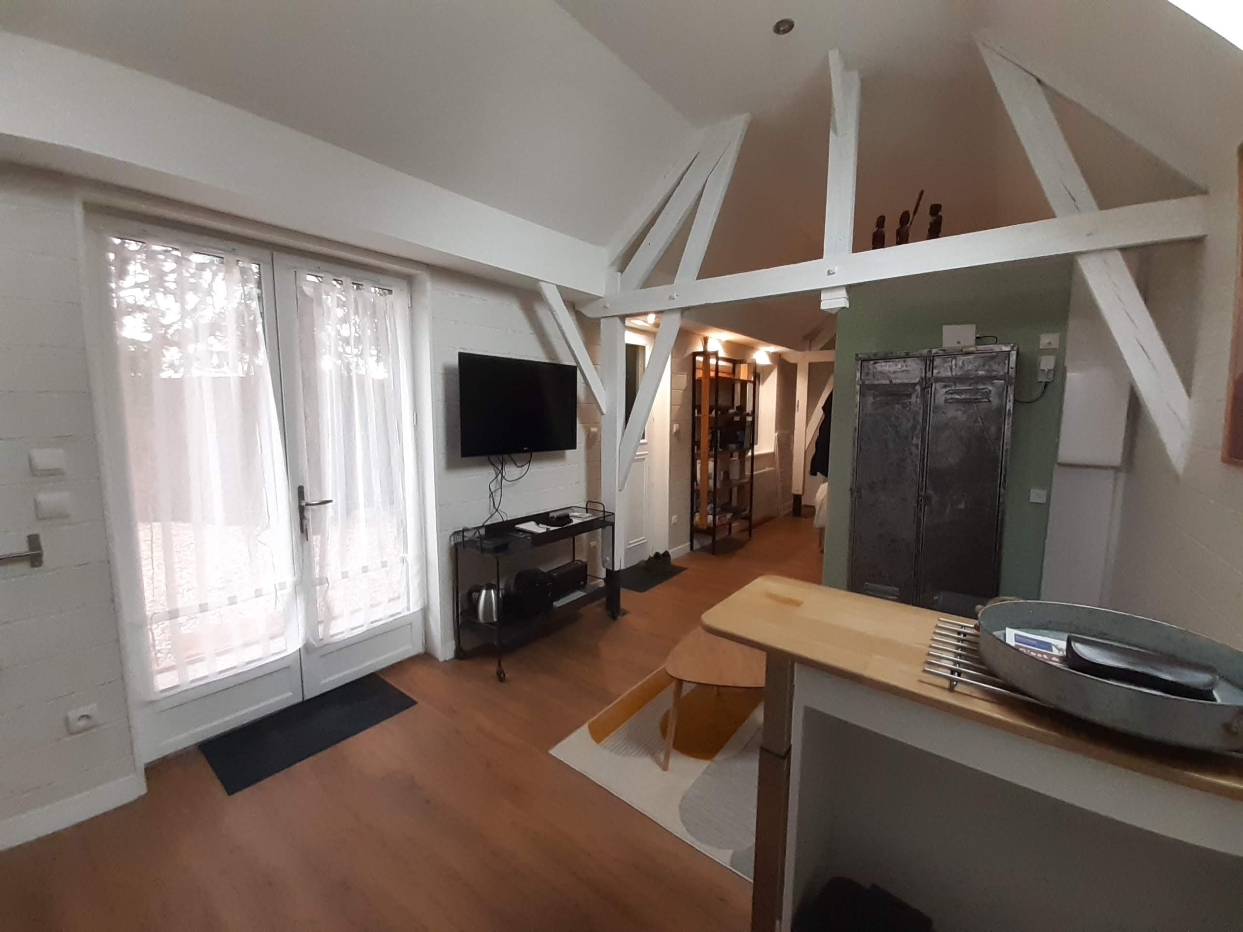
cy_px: 466
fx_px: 467
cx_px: 622
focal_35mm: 13
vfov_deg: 89.9
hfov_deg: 106.2
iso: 200
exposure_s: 1/33
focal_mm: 1.13
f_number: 2.2
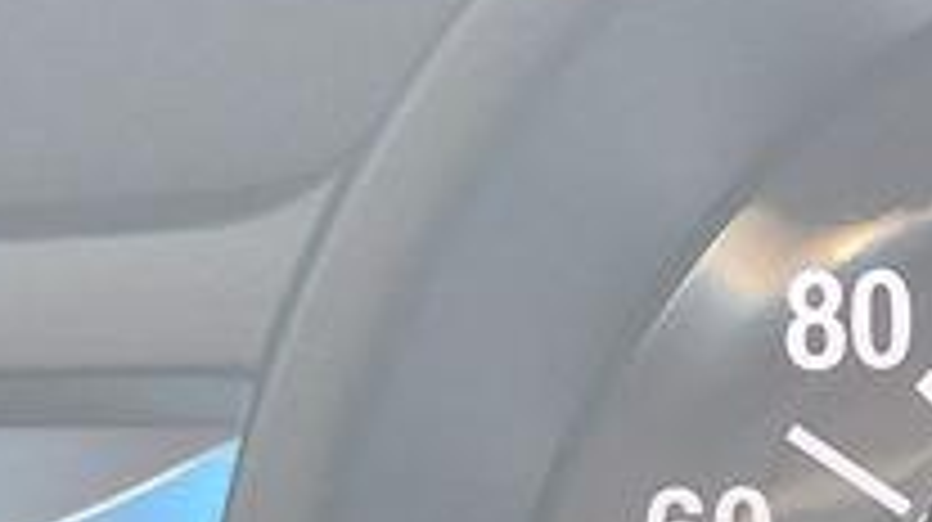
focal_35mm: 155
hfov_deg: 13.4
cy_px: 1228
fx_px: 3827
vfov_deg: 7.3
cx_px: 1234
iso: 320
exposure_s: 1/120
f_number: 1.8
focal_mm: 5.4
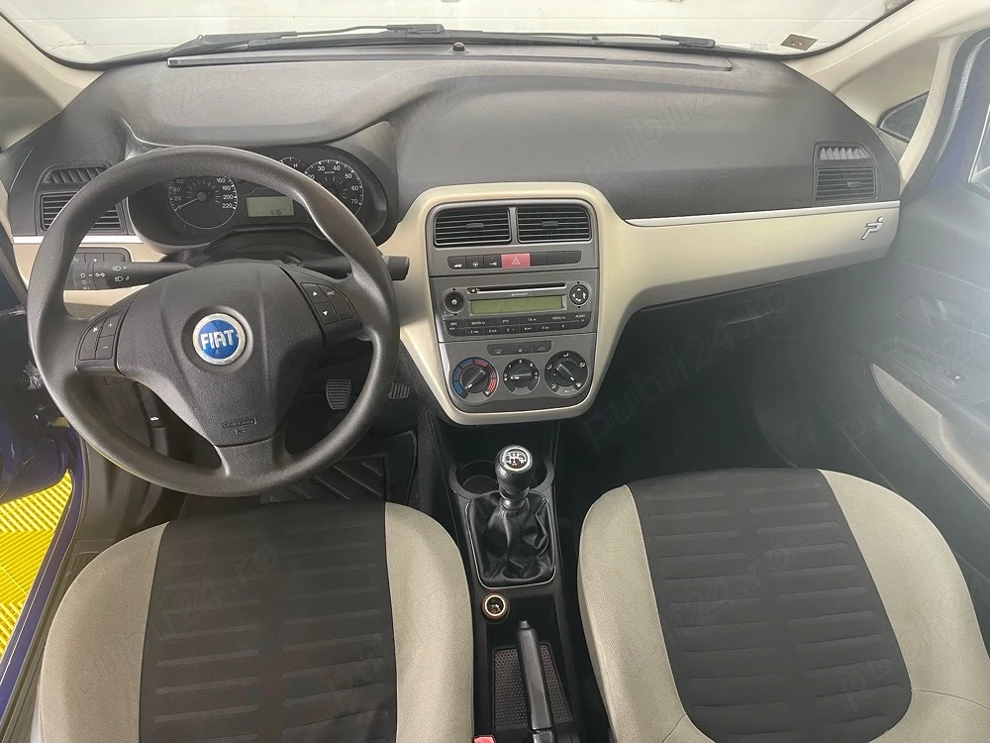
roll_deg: -2.2
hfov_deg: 69.4
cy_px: 372
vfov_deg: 54.9
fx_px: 715
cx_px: 495
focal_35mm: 25
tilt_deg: -39.7
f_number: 1.6
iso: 125
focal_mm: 5.1
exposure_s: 1/50
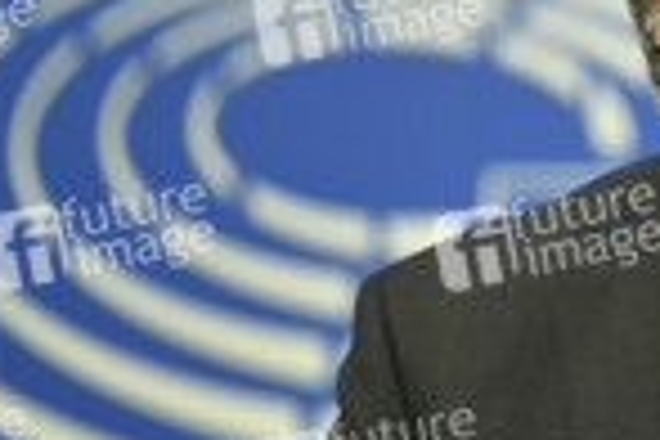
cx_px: 878
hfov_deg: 3.5
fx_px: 10687
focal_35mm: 583
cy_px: 126
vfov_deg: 2.4
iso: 640
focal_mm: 190
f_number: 2.8
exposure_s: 1/160
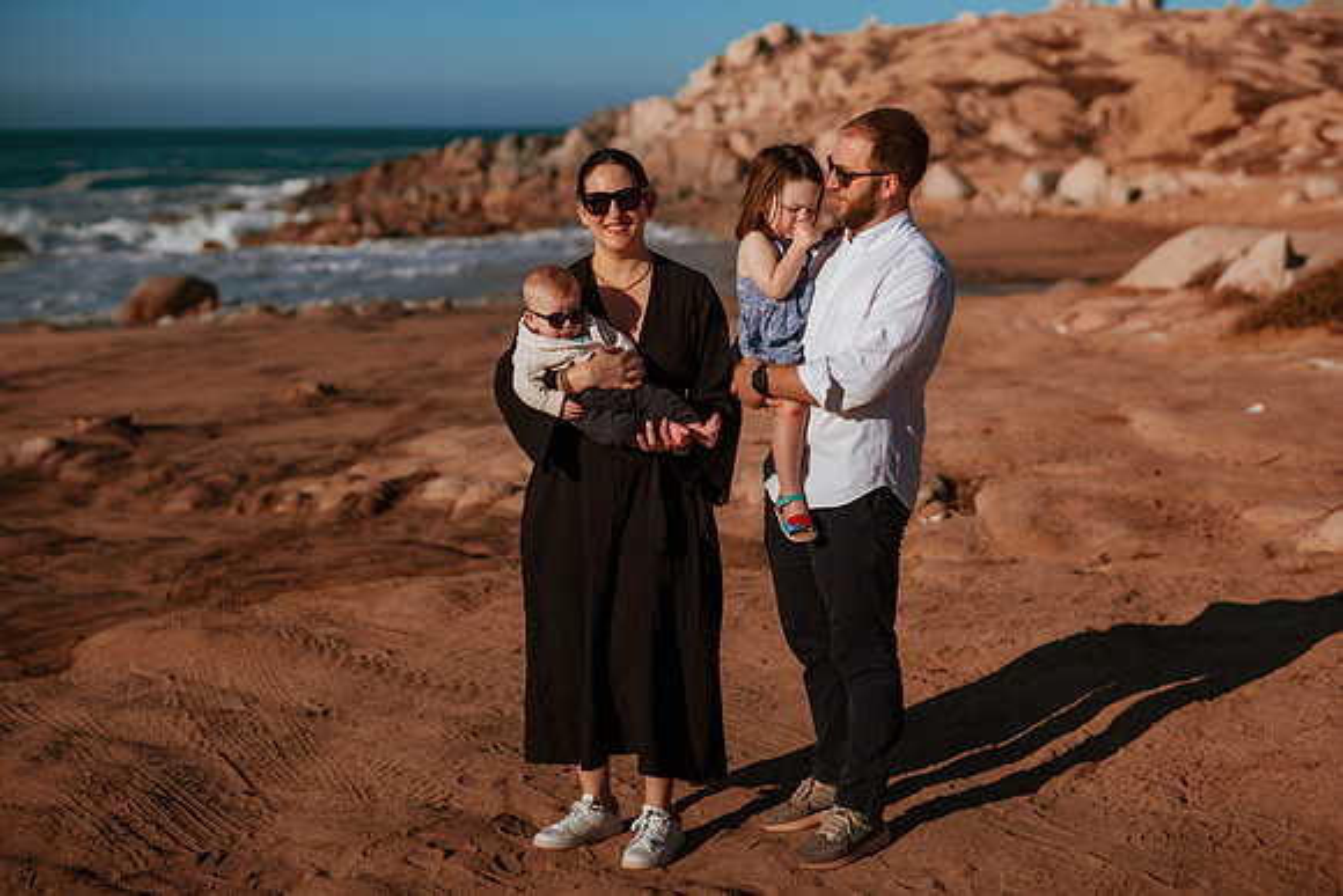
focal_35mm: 58
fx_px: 2164
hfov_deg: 34.5
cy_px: 448
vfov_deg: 23.4
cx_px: 672
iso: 50
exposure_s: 1/8000
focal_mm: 58
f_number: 2.5
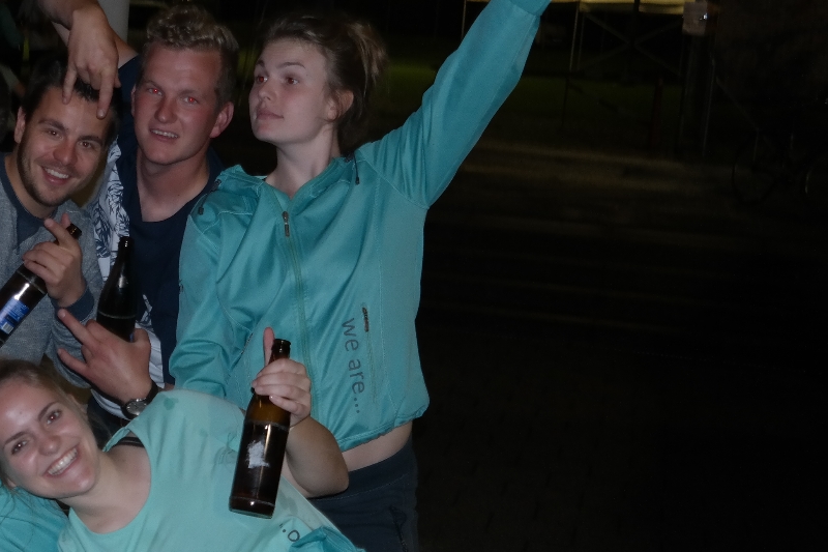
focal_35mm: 72
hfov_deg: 26.8
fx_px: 1656
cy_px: 322
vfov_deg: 18.9
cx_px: 27
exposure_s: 1/50
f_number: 4
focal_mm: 24
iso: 400
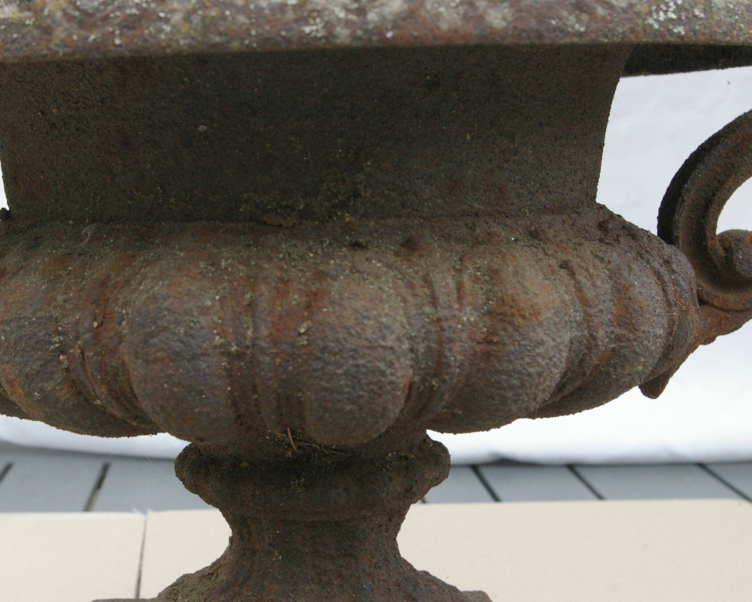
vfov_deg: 33.4
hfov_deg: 41.0
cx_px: 301
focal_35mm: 45
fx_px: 1002
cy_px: 297
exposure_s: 1/180
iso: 1600
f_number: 8
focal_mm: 26
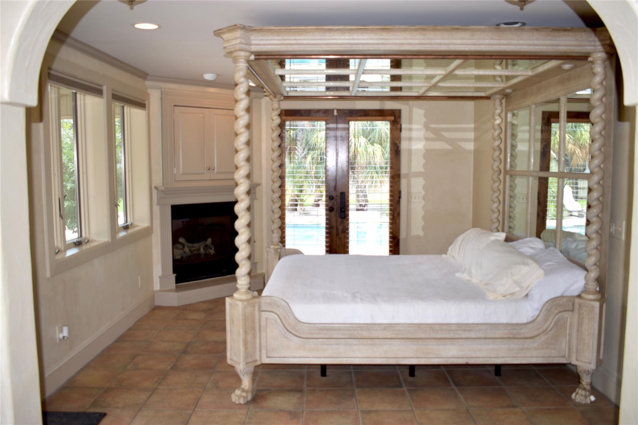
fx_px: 558
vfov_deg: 41.7
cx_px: 319
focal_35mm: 32
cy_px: 212
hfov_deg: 59.5
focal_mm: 21
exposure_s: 1/100
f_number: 3.8
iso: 100
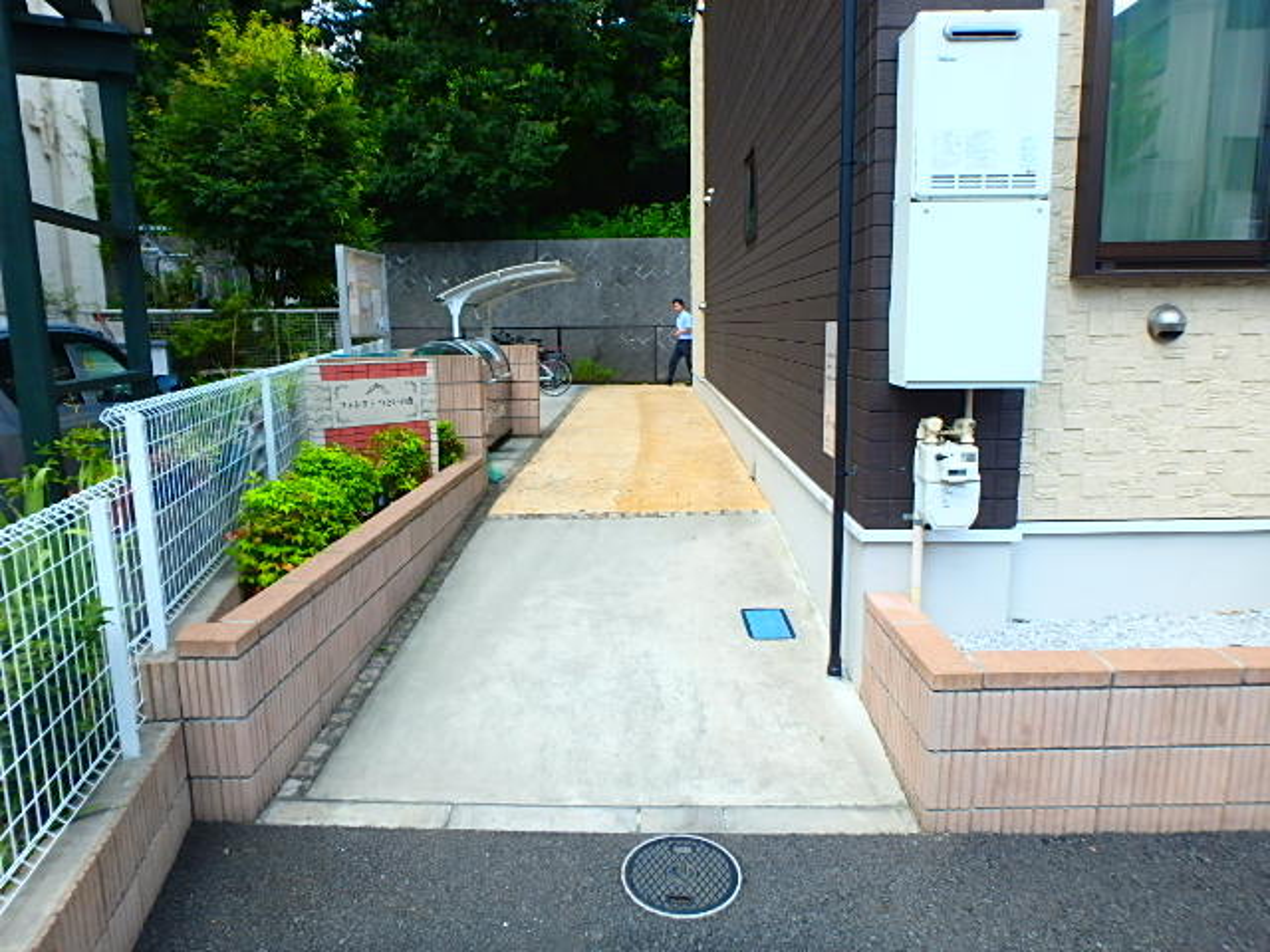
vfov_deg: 63.4
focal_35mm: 21
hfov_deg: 79.0
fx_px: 770
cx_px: 635
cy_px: 476
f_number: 3.5
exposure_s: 1/320
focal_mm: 3.7
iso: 125
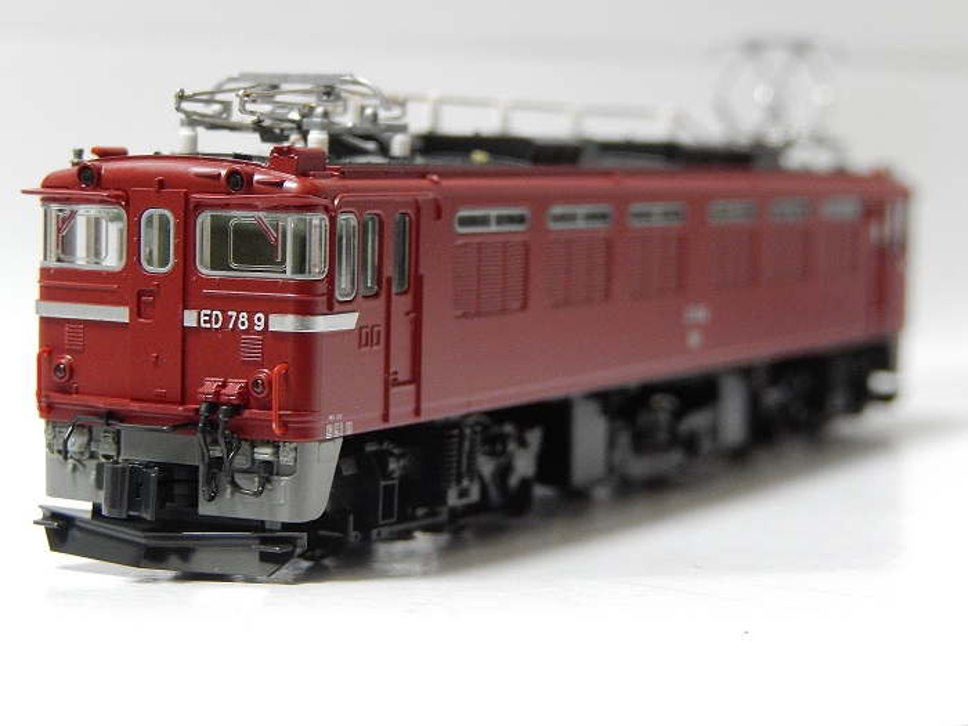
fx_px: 2657
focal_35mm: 95
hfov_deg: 20.7
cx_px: 484
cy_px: 363
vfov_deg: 15.6
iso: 800
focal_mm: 17
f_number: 5.2
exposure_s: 1/6
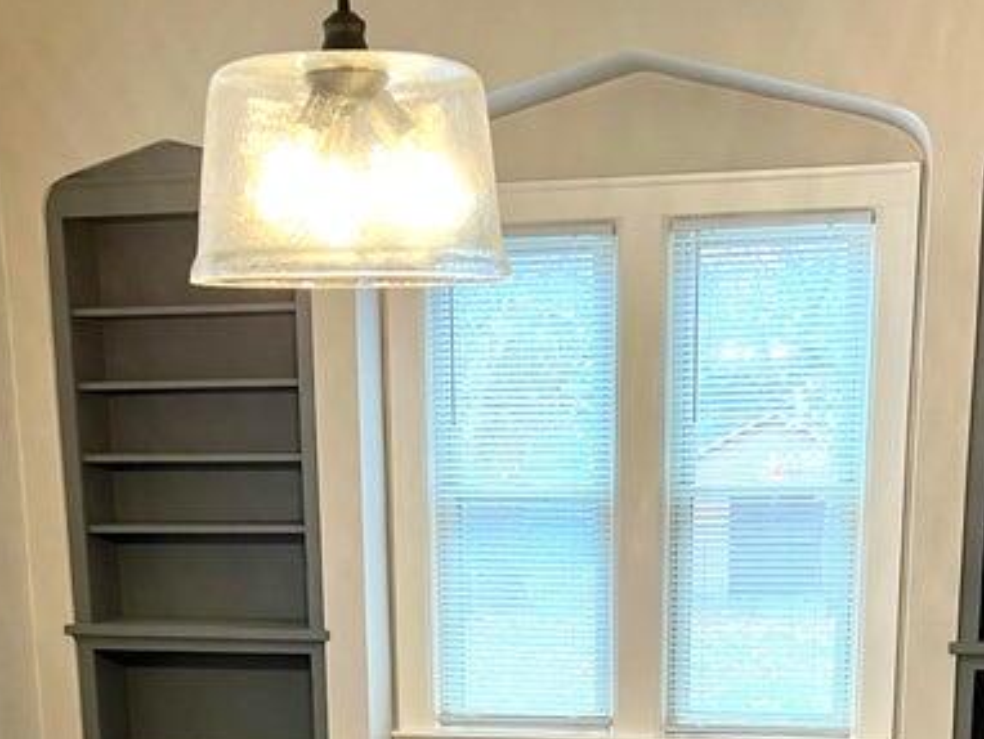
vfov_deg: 23.7
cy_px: 811
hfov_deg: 33.2
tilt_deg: -13.0
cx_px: 480
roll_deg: +1.8
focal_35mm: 58
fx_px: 1650
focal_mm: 5.7
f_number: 1.5
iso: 100
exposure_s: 1/60
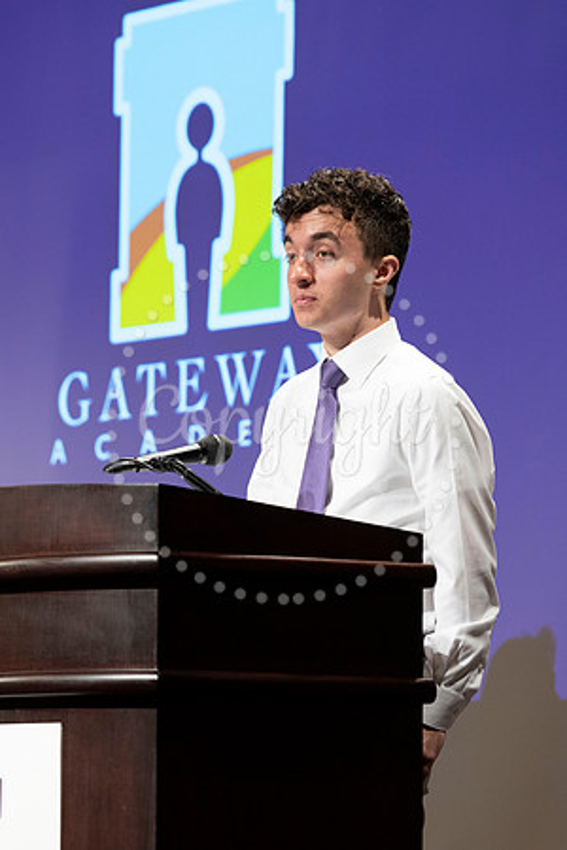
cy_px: 425
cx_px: 171
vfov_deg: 11.4
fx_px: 4252
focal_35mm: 180
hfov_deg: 7.6
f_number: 4
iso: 800
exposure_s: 1/80
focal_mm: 120
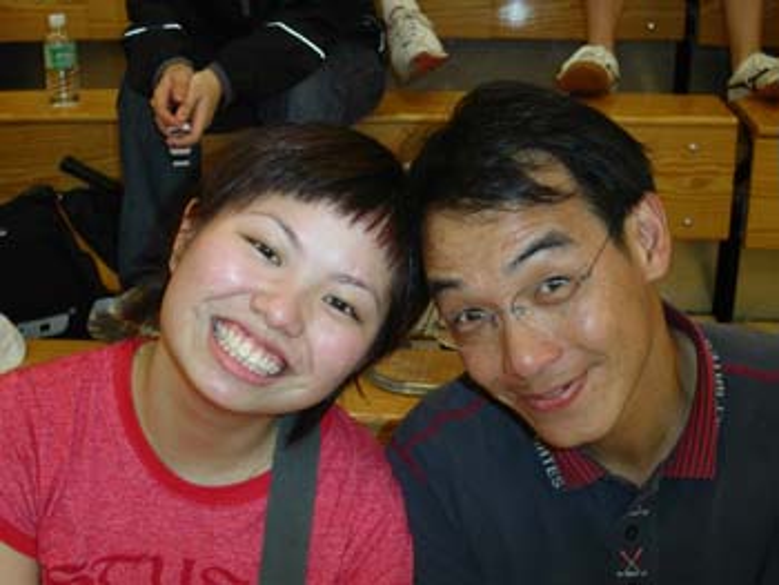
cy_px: 292
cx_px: 390
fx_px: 1126
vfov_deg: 29.1
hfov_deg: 38.2
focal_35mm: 50
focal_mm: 10.3
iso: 100
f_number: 3.5
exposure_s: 1/45
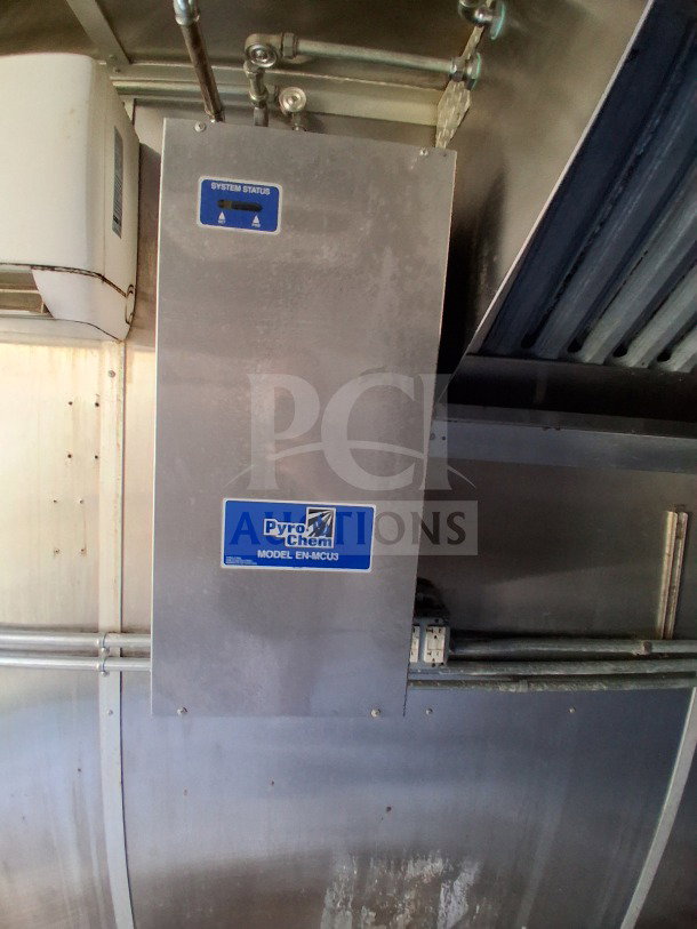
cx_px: 348
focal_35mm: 17
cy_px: 464
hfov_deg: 74.7
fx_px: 456
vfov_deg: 91.0
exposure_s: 1/40
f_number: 2.2
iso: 250
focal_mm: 1.4
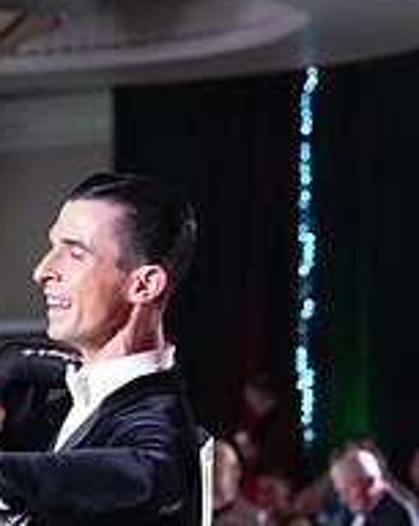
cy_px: 690
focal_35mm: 290
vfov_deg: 6.6
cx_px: -12
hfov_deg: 5.3
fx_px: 4506
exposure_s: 1/400
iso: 10000
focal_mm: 102
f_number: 5
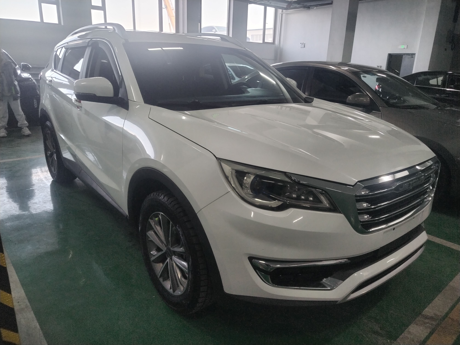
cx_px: 230
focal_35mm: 26
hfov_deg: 67.3
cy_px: 172
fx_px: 346
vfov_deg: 53.1
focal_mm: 4.75
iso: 196
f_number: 1.8
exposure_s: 1/100
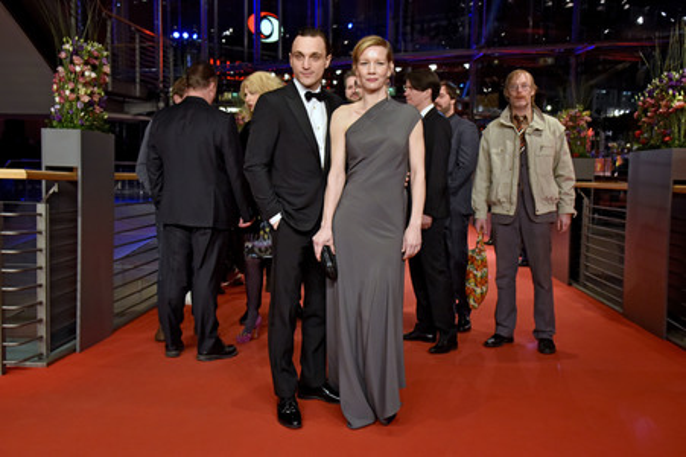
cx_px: 343
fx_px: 666
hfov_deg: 54.5
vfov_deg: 37.8
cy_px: 228
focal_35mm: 35
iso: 3200
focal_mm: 35
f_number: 5
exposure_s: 1/250
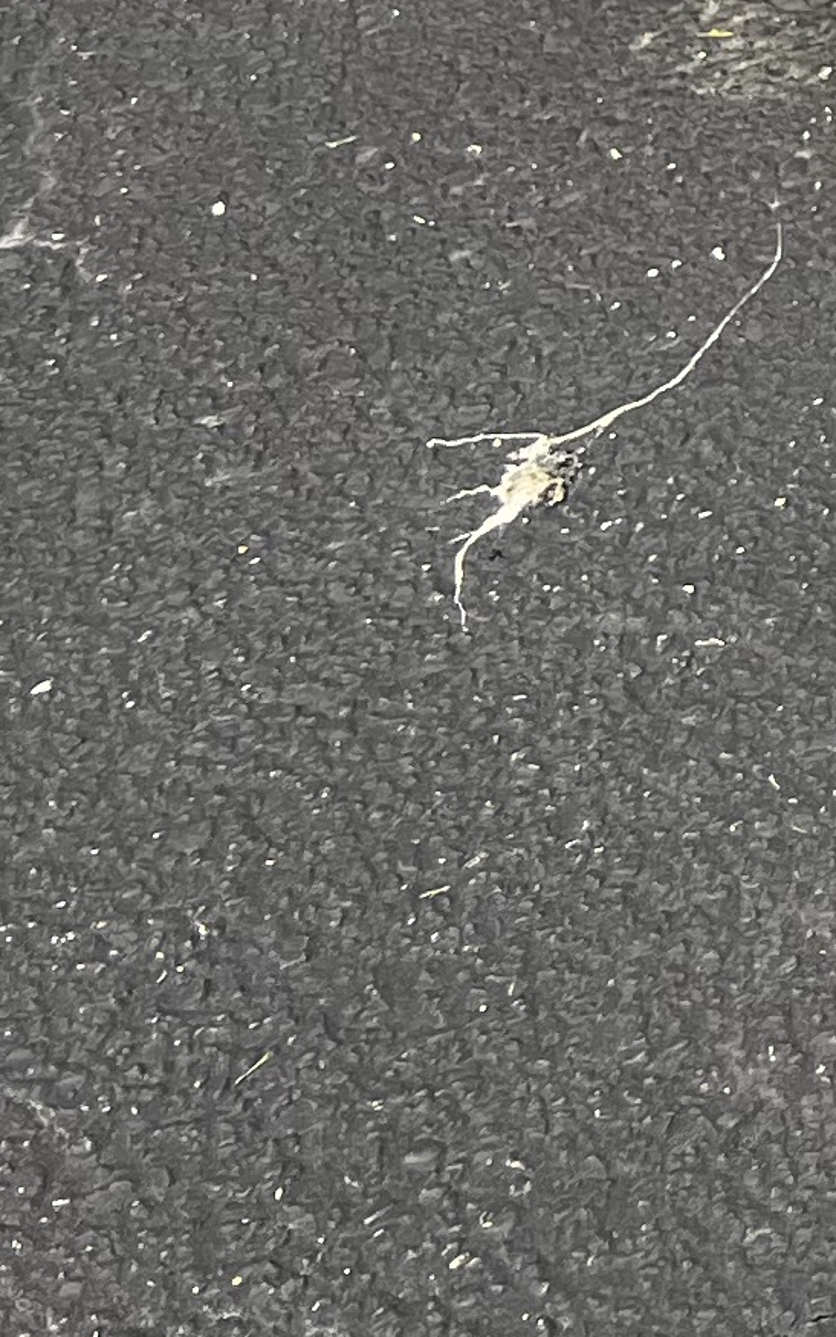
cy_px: -787
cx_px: 2589
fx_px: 4629
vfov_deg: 15.0
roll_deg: +2.6
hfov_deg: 8.5
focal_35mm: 127
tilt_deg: -27.8
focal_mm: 5.7
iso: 50
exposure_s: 1/1224
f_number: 1.5
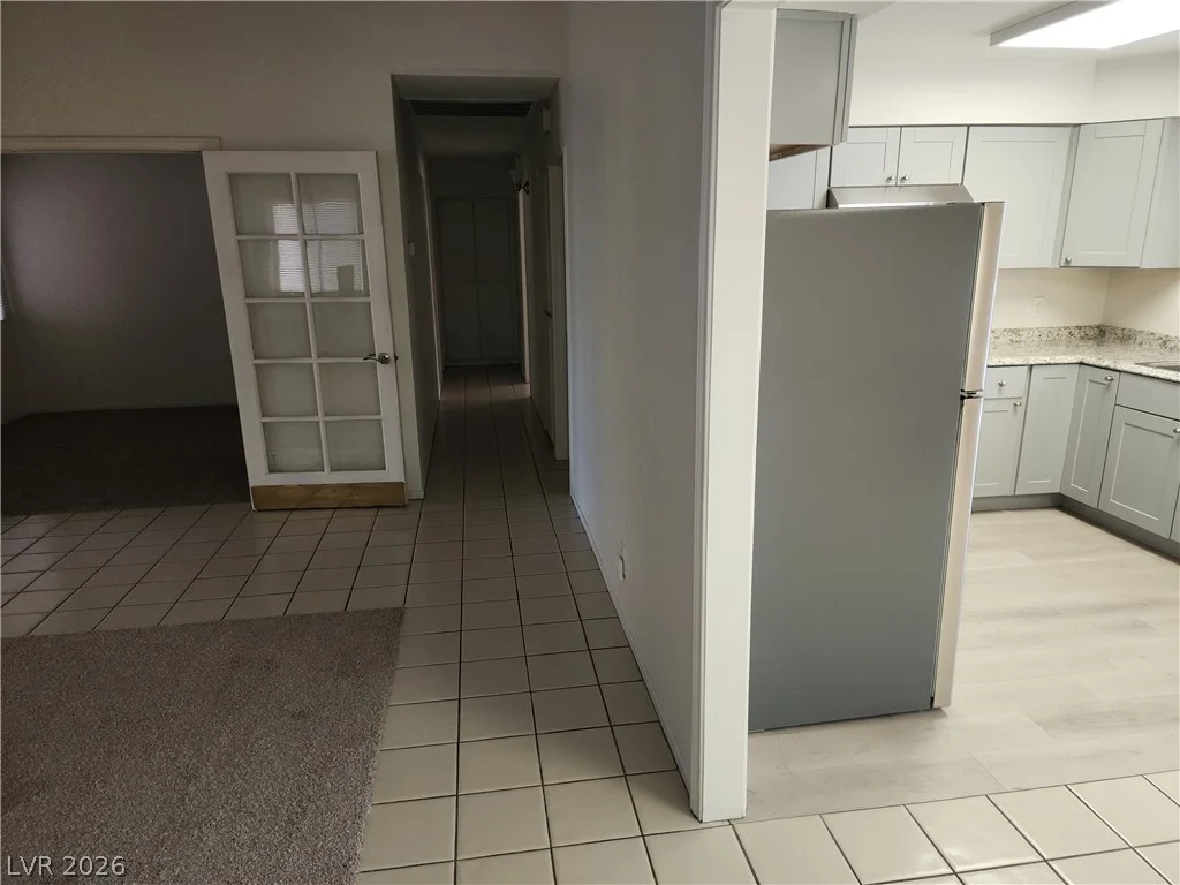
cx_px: 590
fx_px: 784
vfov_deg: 58.9
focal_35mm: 23
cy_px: 442
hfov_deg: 73.9
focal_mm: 6.4
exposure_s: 1/40
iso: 100
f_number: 1.8
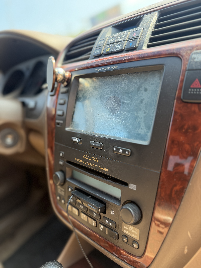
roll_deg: +14.9
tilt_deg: -17.1
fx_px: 186
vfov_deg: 71.6
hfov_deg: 56.8
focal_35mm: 24
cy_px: 134
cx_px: 100
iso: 125
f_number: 1.78
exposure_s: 1/207
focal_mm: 6.76
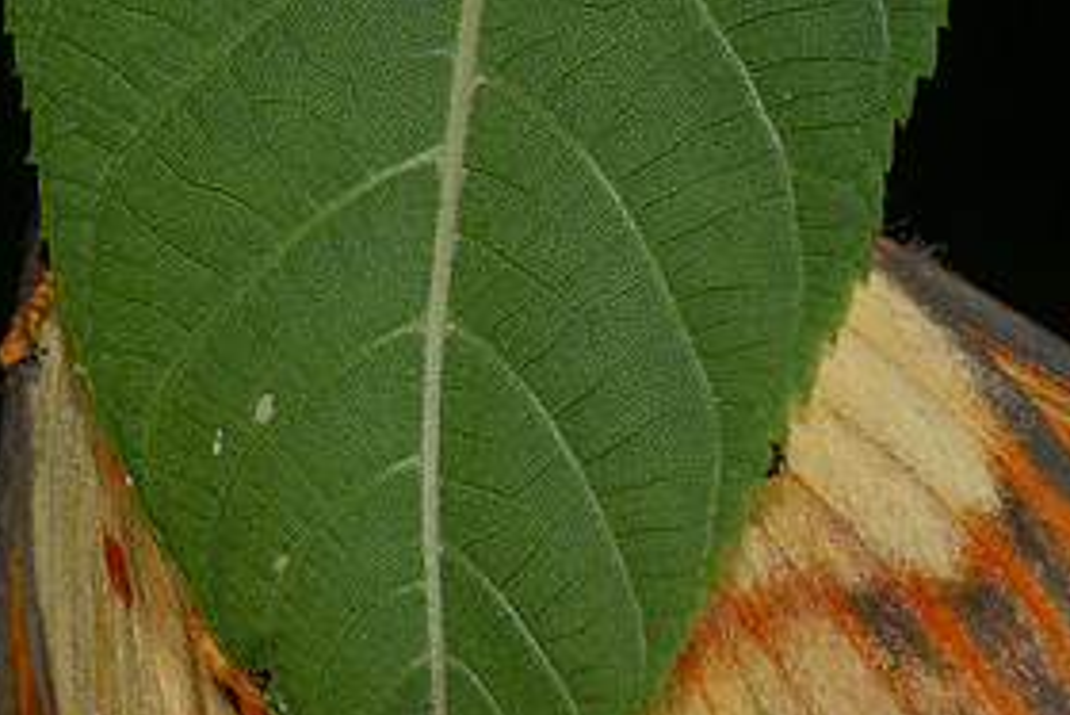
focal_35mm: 356
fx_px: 10586
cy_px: 1051
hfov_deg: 5.8
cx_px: 530
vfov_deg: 3.8
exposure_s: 1/250
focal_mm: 105
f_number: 18
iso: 64
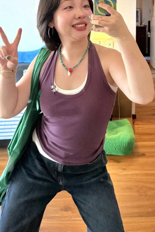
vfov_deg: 56.3
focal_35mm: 33
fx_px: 213
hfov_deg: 39.9
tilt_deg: -10.9
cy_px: 82
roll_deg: +1.5
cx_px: 87
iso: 640
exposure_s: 1/60
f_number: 1.78
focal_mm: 6.76
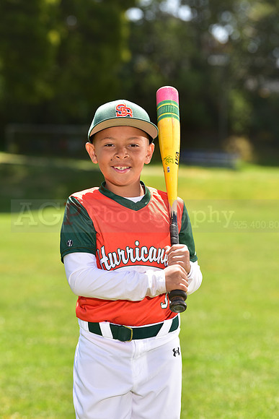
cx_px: 140
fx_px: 1684
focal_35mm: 145
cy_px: 210
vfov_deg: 14.2
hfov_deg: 9.5
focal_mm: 145
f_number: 5
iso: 80
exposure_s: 1/200
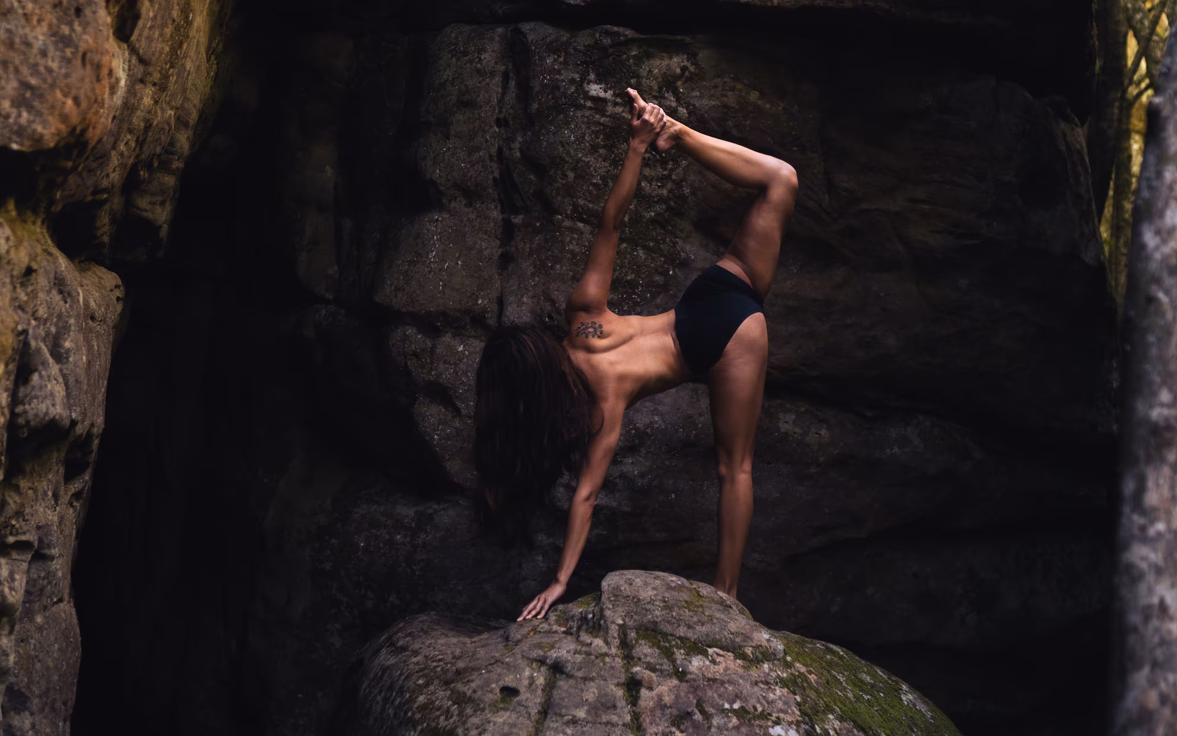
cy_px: 124
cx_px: 584
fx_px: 1732
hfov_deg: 37.5
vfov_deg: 23.5
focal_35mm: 54
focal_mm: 35
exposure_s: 1/100
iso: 250
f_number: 2
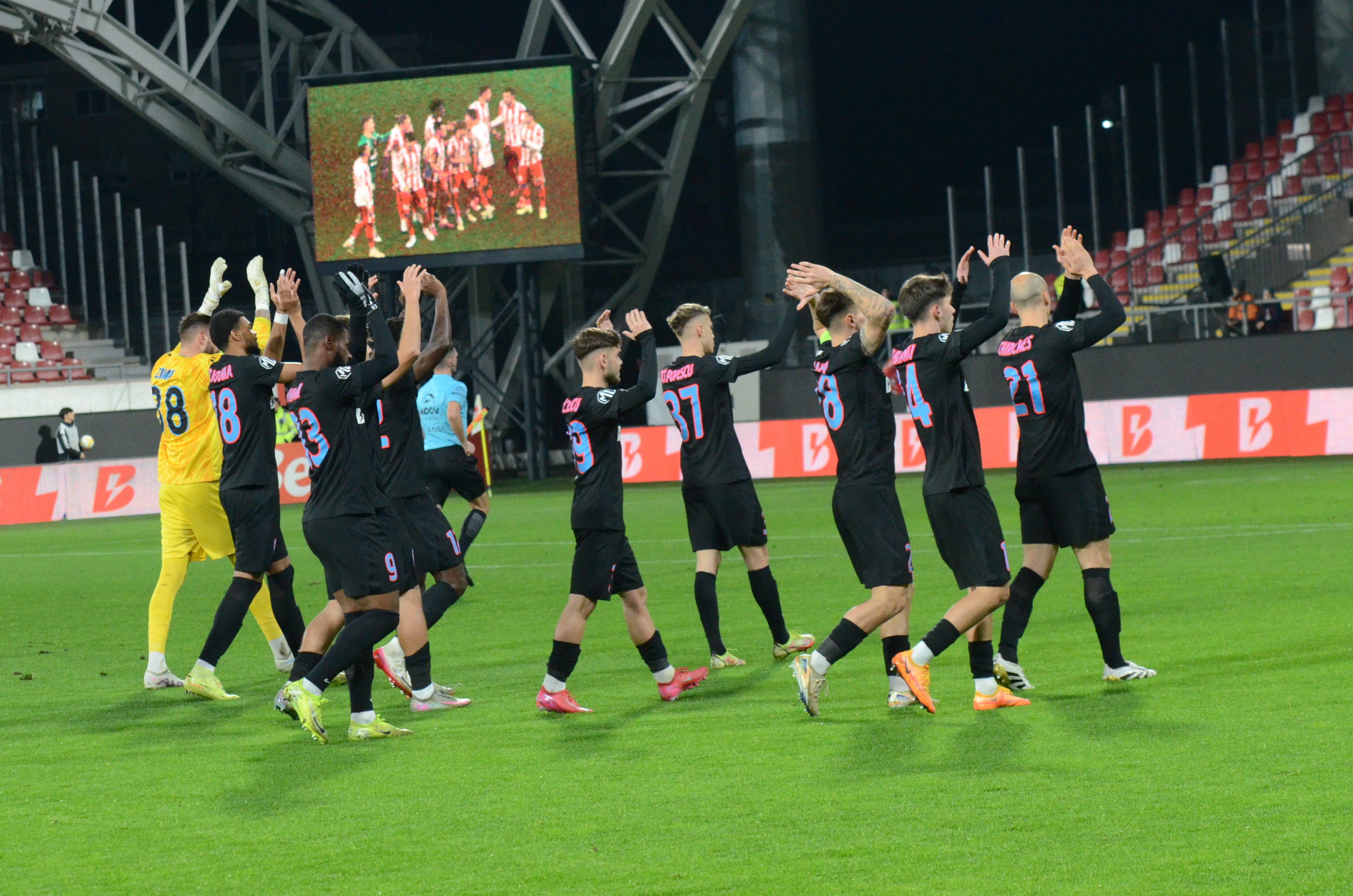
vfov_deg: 13.0
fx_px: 3938
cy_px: 448
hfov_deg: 19.5
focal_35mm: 105
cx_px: 676
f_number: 4.5
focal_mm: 70
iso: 3200
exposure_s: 1/667
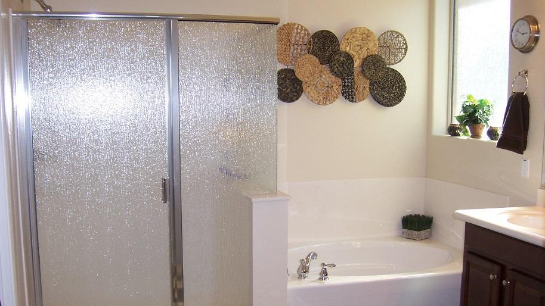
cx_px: 269
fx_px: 578
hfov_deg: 50.5
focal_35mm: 40
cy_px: 178
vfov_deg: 29.6
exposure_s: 1/60
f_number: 2.8
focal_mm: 6.2
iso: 80
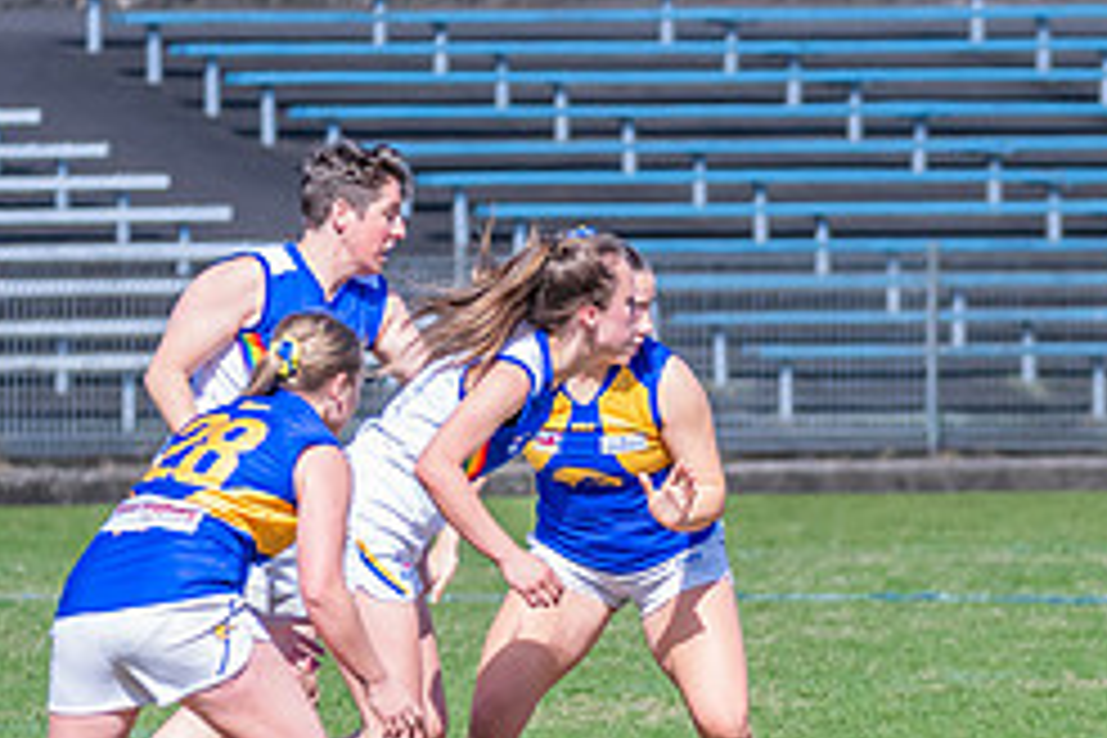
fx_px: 24875
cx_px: 1204
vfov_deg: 1.7
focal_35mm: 809
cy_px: 677
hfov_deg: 2.5
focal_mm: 260
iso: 800
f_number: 8
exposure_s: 1/1600
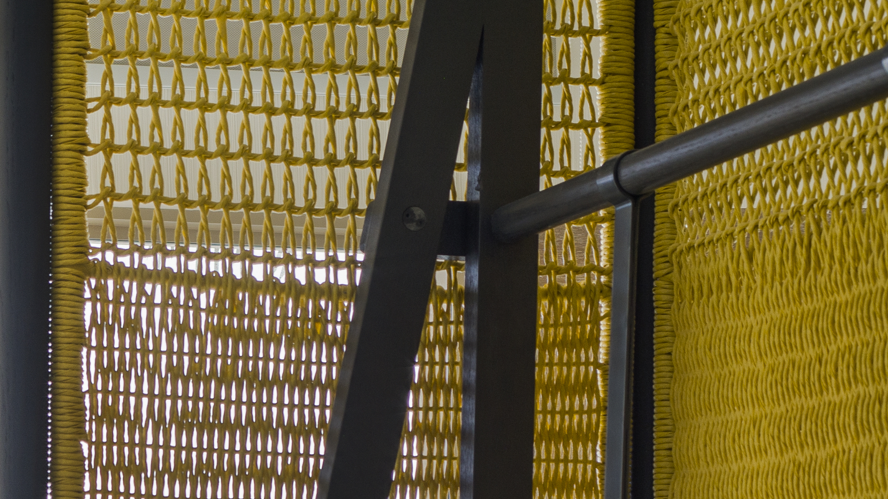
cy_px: 1168
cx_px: -20
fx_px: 3414
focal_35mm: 145
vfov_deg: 7.8
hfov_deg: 14.6
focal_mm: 45
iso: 200
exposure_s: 1/320
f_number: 9
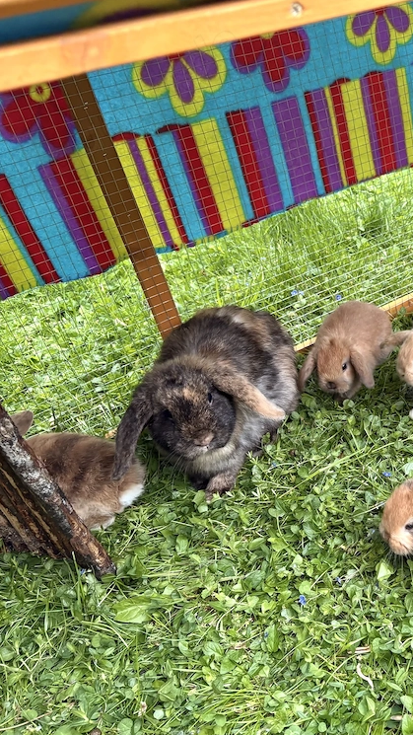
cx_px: 489
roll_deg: +7.1
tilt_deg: -33.7
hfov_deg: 27.6
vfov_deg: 52.8
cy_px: 367
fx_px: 740
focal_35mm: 38
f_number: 1.6
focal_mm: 5.96
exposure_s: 1/121
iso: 100
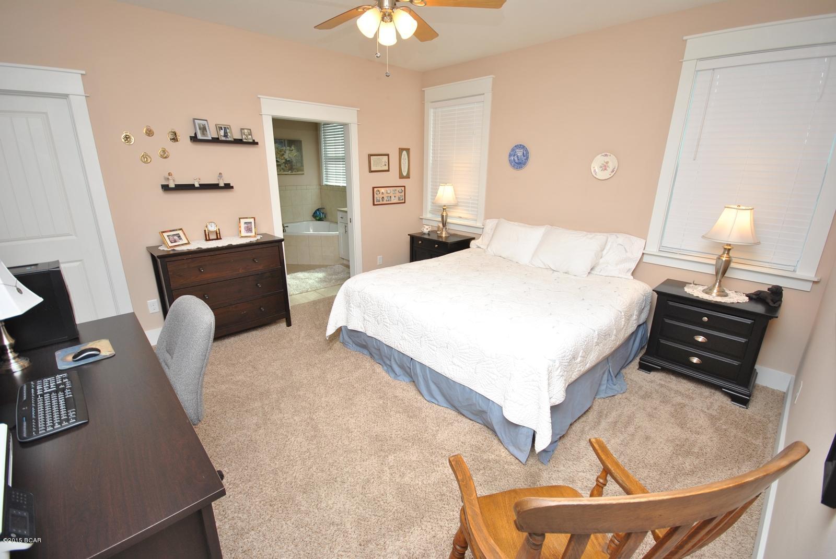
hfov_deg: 100.3
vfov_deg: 77.5
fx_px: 349
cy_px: 280
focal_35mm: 15
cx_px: 418
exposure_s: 1/60
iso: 200
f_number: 4
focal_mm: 10
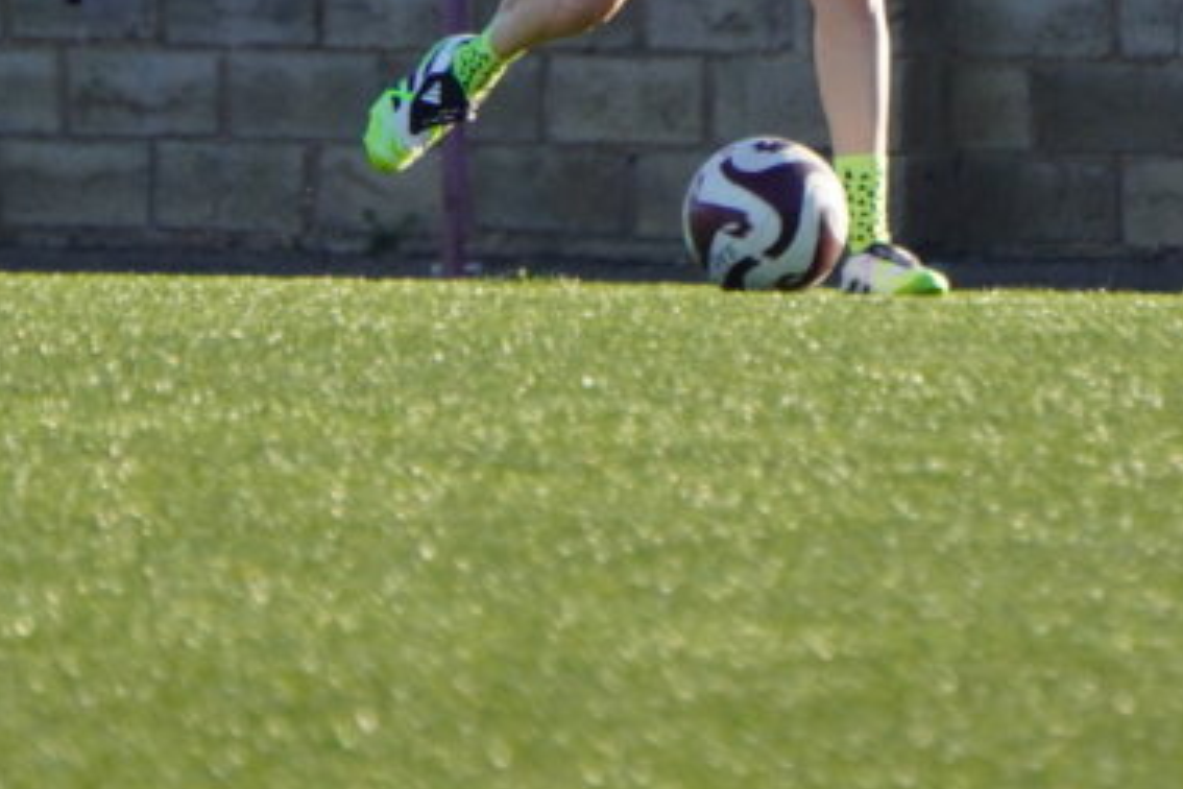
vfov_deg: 1.3
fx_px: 35060
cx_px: 582
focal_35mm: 1067
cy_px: -255
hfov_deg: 1.9
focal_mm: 210
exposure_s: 1/400
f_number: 6.3
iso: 250
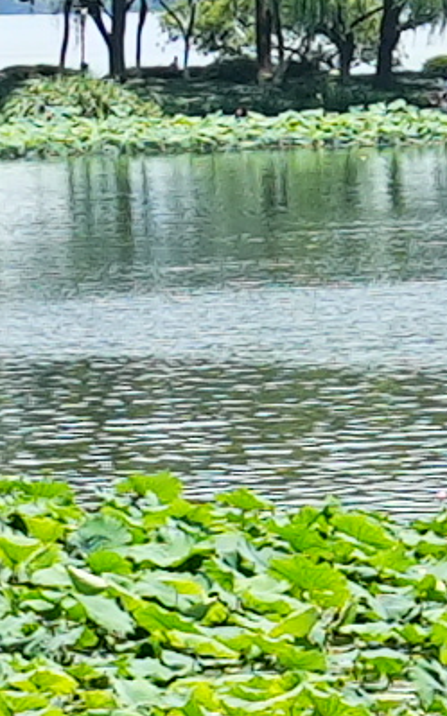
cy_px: 1552
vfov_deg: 4.9
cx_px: 1508
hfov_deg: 3.0
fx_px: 8273
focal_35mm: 424
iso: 250
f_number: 3.2
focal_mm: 24
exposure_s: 1/2500
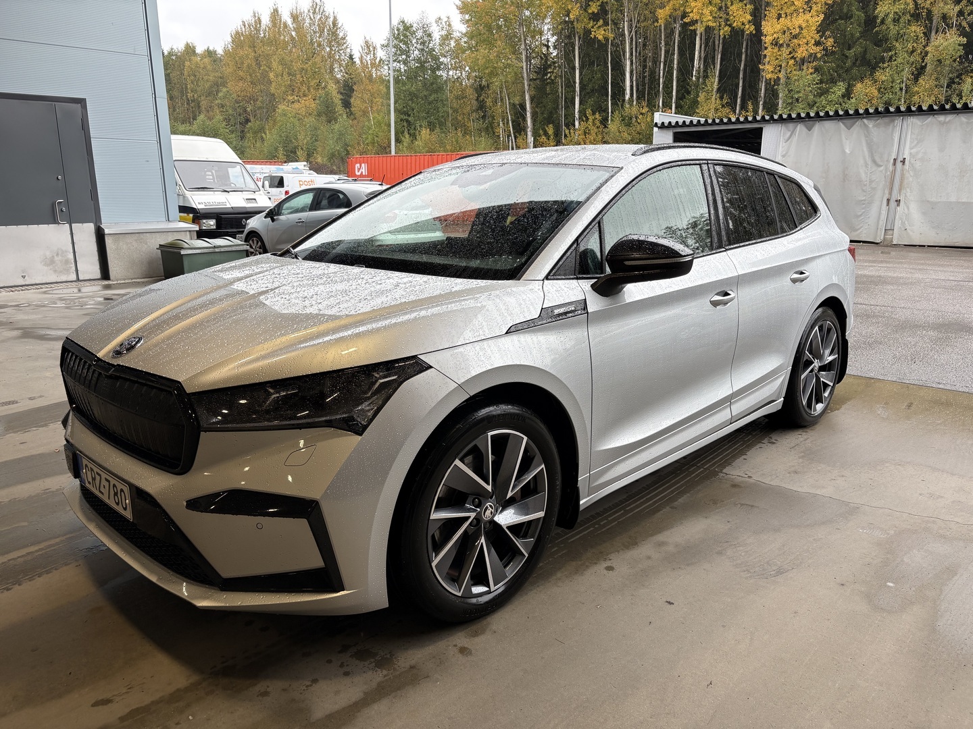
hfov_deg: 67.3
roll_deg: +0.8
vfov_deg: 53.1
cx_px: 486
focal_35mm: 26
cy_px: 364
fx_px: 731
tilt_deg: -14.4
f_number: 1.6
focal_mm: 5.96
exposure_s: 1/122
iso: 40
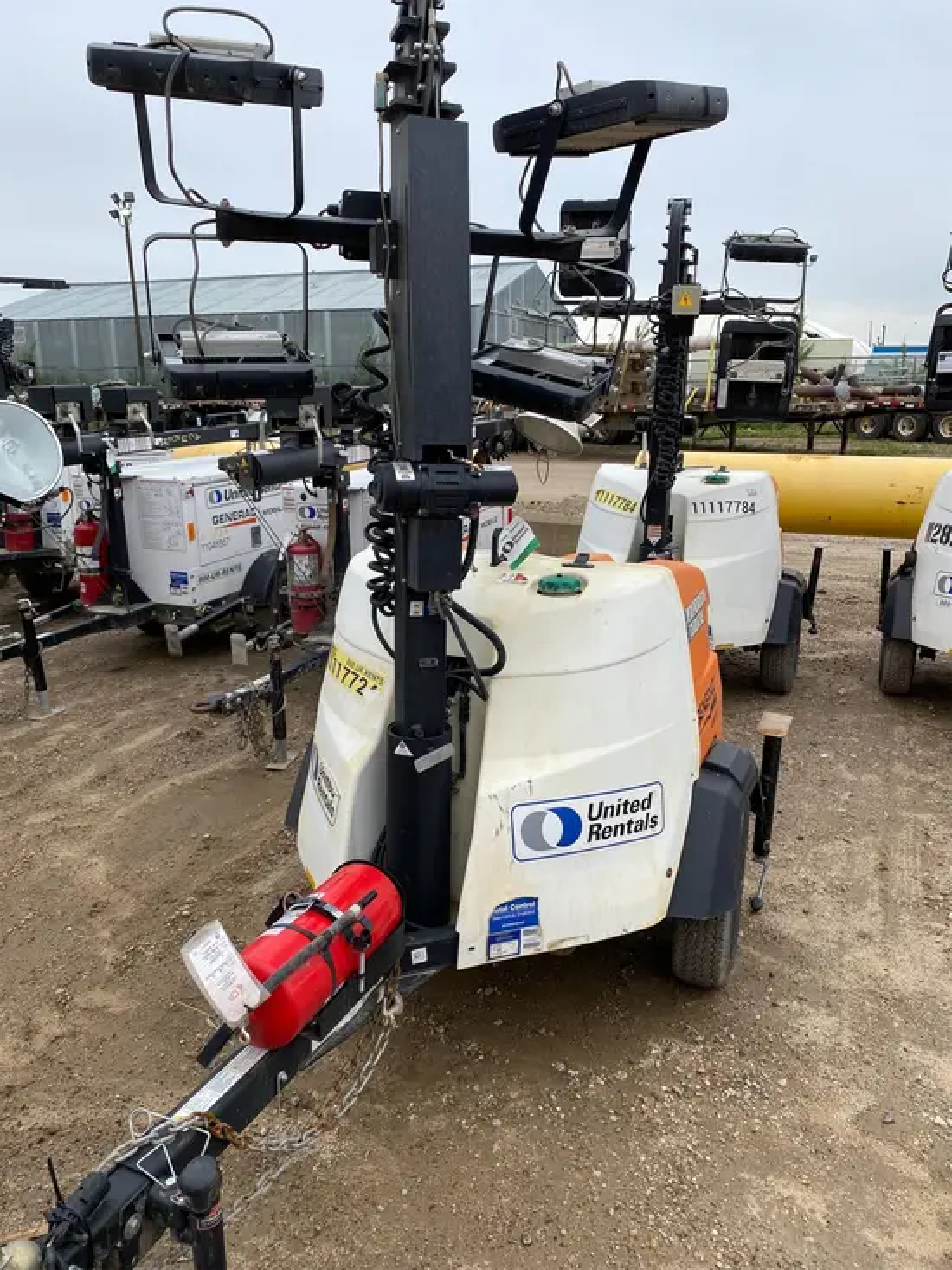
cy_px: 635
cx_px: 476
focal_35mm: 26
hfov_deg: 53.1
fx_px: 953
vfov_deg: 67.3
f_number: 1.8
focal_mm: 4.25
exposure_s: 1/752
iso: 32
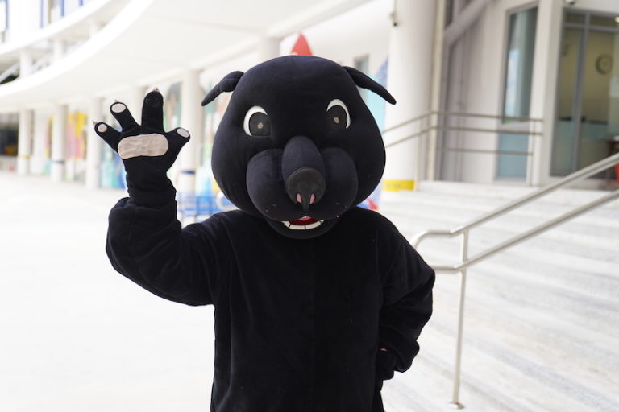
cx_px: 310
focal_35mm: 43
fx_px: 739
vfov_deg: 31.2
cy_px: 206
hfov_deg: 45.4
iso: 800
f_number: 2.8
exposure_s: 1/1600
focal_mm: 43
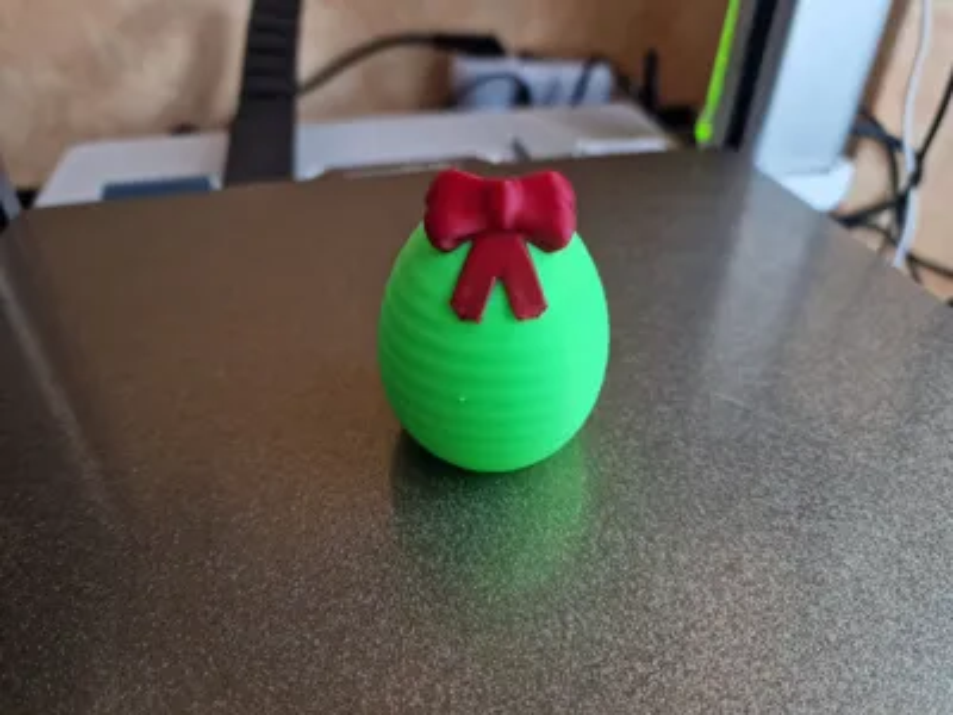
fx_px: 633
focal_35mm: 23
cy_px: 358
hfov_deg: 73.9
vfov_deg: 58.9
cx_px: 476
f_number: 1.8
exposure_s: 1/25
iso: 640
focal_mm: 6.4
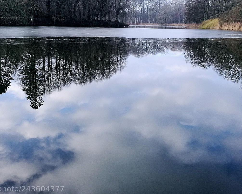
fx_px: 301
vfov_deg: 35.3
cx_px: 131
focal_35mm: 42
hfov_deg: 43.8
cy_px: 63
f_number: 2.2
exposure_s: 1/156
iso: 50
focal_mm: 4.5
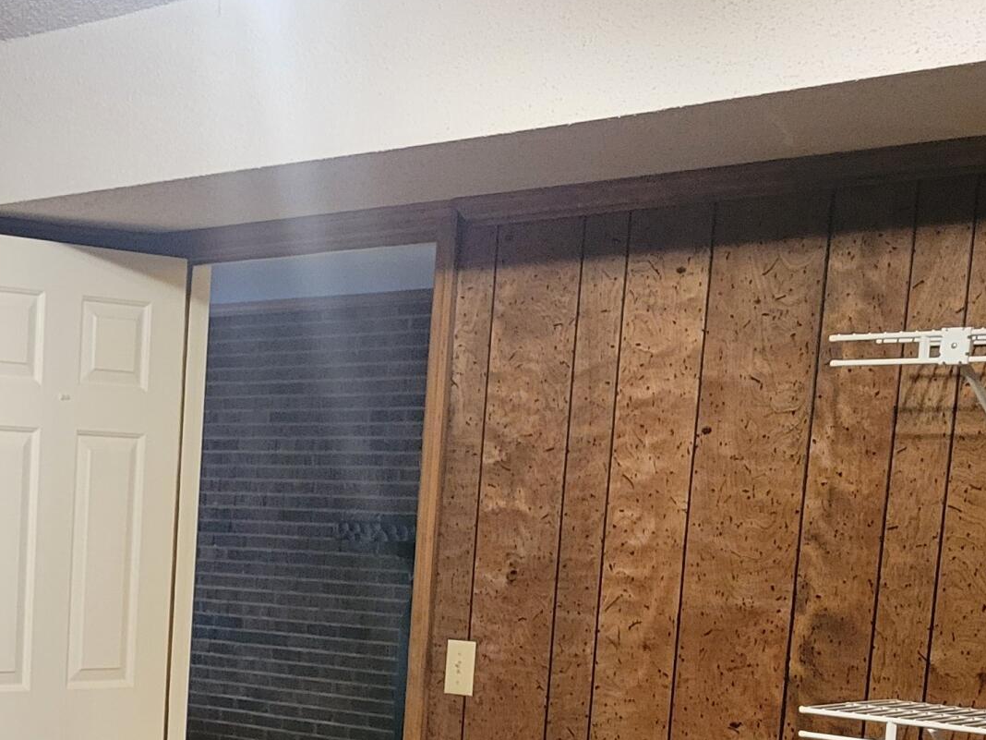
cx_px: -78
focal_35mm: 73
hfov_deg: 25.0
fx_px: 2079
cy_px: 791
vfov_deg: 19.4
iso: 500
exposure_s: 1/40
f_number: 1.8
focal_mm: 5.4
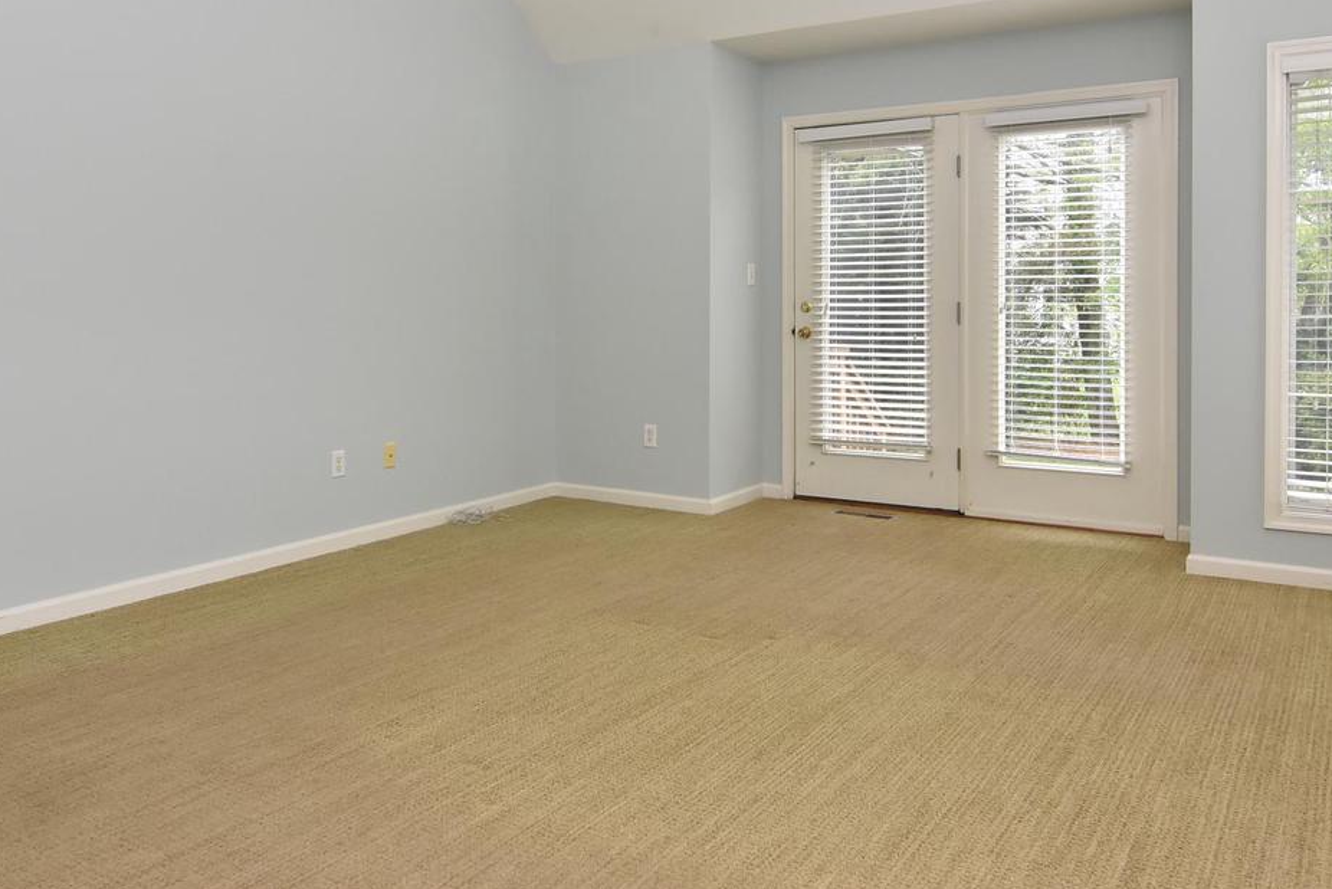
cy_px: 309
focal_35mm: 28
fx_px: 1036
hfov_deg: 65.4
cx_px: 636
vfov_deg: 45.8
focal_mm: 12
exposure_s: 1/100
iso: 800
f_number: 9
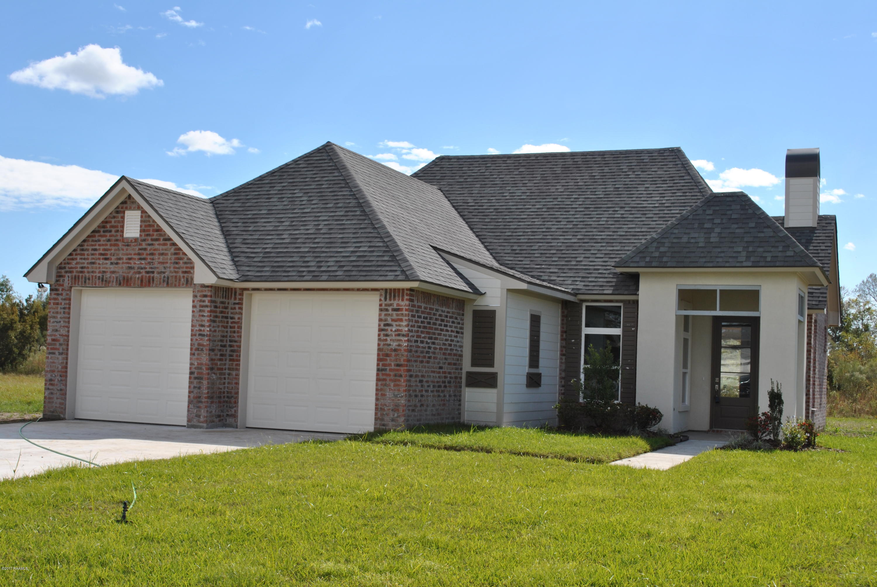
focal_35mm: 48
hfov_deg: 41.1
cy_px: 294
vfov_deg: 28.1
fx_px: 1171
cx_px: 438
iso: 100
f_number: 8
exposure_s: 1/250
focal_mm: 32
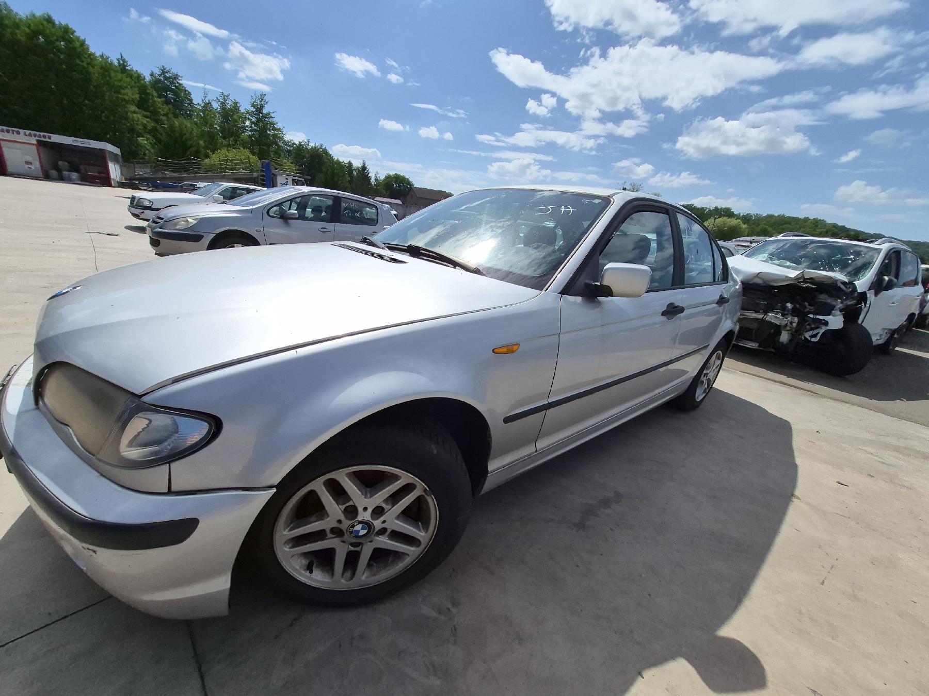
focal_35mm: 13
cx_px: 464
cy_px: 348
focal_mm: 1.74
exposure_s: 1/10000
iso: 40
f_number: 2.2
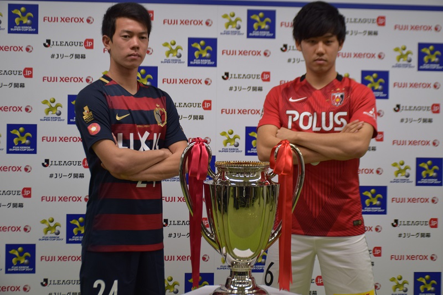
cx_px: 222
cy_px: 148
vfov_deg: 17.5
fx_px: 960
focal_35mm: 78
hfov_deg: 26.0
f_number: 4.8
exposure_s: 1/60
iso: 320
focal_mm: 52
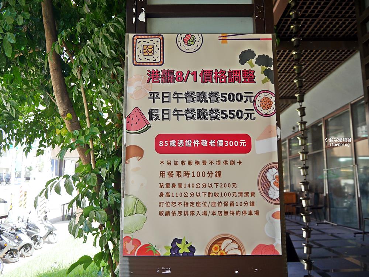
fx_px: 299
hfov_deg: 63.4
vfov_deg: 49.8
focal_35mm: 28
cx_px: 184
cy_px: 138
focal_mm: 14
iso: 200
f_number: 3.5
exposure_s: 1/200
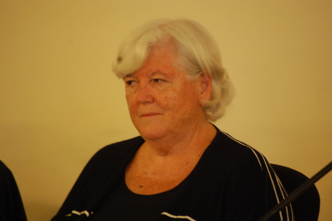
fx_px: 2764
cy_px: 110
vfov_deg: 4.6
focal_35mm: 300
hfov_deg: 6.9
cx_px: 166
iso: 1600
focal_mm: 200
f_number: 5.6
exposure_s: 1/13
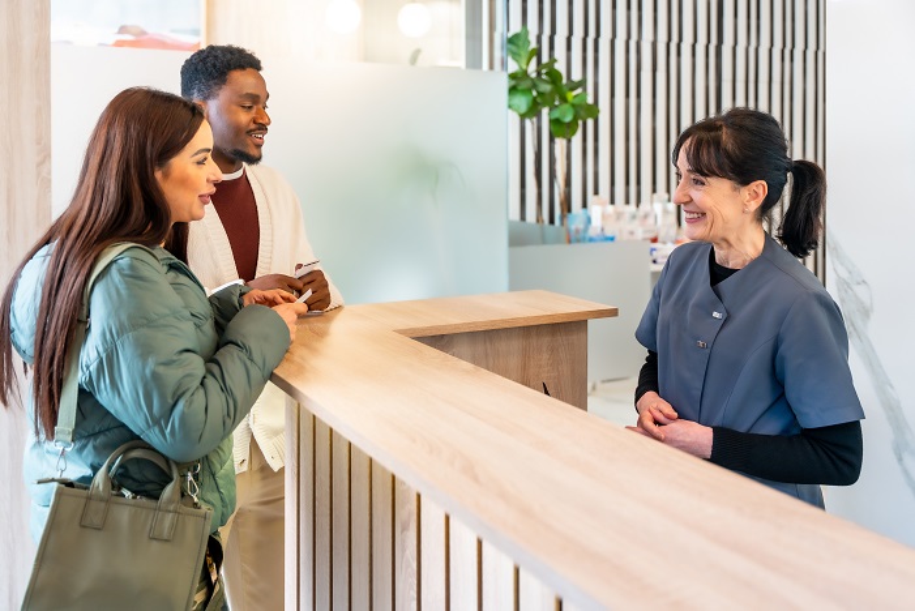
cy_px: 306
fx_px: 890
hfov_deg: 54.4
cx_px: 458
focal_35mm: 35
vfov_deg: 37.9
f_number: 2.8
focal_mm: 35
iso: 320
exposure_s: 1/100
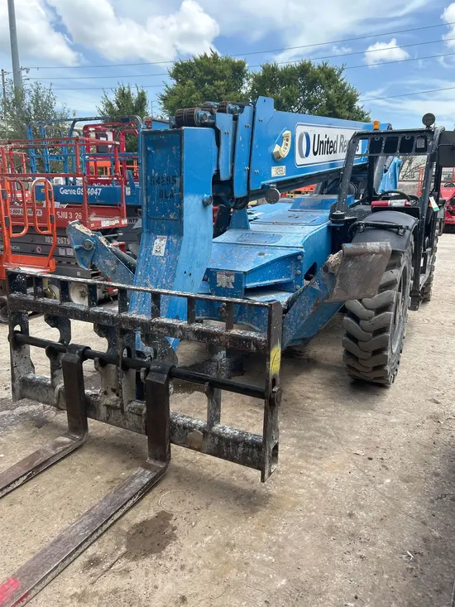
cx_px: 228
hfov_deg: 53.1
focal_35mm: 26
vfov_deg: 67.3
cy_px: 304
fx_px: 456
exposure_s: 1/1669
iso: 50
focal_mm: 5.7
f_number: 1.5
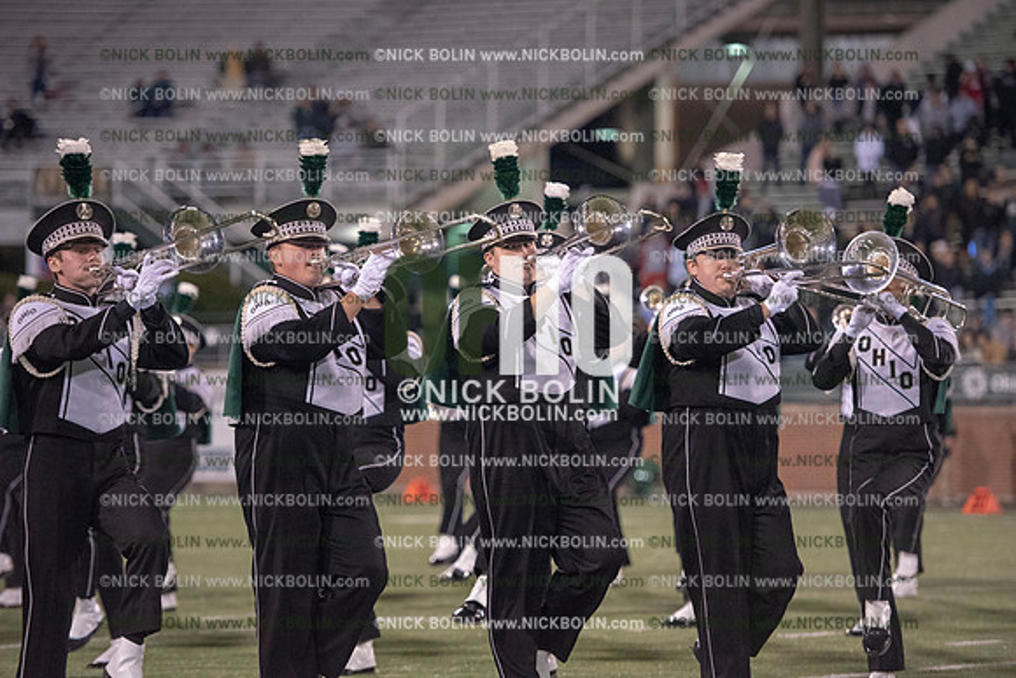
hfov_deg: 12.8
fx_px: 4516
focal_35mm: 160
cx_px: 508
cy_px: 339
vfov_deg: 8.6
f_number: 3.2
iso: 5000
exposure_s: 1/1250
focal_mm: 160
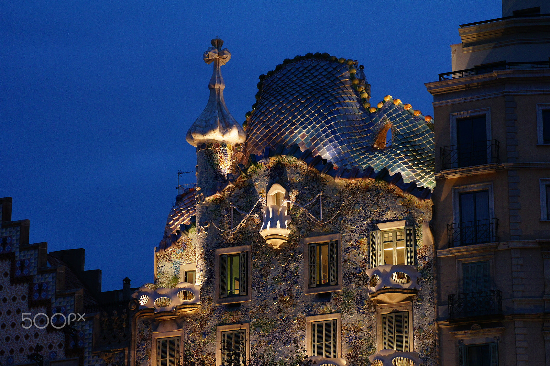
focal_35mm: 120
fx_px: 1832
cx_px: 275
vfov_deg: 11.4
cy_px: 183
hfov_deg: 17.1
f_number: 5.6
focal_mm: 80
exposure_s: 1/30
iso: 800
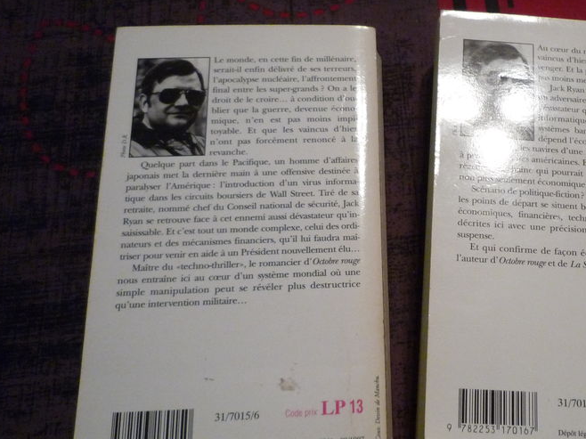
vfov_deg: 37.7
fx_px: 643
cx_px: 434
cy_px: 239
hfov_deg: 47.3
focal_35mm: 38
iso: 400
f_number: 2.8
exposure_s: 1/50
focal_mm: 4.4
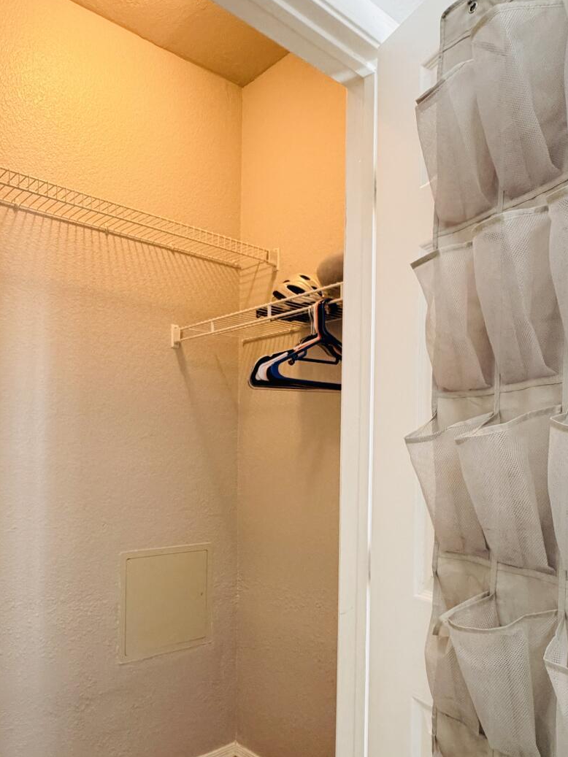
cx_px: 288
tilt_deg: -0.6
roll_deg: -1.2
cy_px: 466
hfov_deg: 51.4
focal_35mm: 27
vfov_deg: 64.5
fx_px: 591
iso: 320
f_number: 2.2
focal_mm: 2.22
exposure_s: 1/118
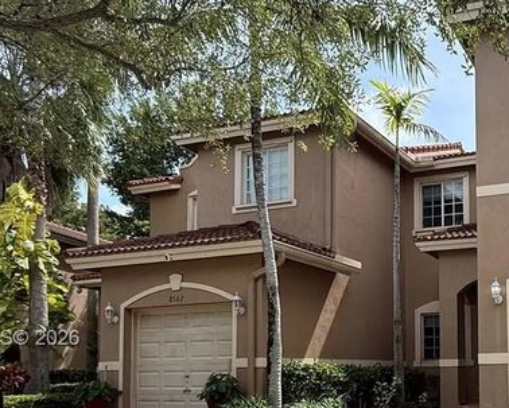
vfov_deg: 38.3
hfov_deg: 42.8
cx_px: 501
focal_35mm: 37
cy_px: 339
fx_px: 558
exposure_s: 1/853
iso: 64
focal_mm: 2.22
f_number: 2.2
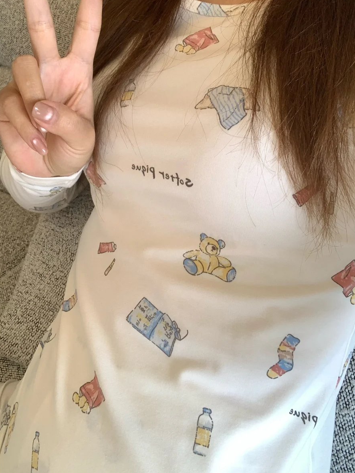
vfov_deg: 47.6
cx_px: 194
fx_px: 533
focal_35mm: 39
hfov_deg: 36.8
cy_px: 187
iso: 80
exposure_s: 1/60
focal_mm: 2.87
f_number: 2.2
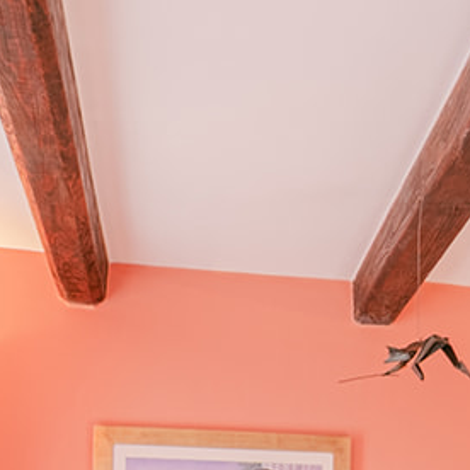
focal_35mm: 74
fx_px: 1137
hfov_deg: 21.8
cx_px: 544
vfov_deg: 21.6
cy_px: 570
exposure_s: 1/2
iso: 100
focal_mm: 10
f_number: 10
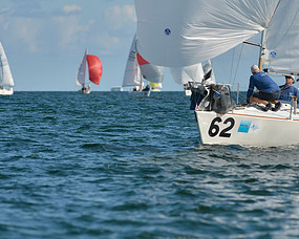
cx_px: 212
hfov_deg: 4.8
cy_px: 106
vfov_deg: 3.9
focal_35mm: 401
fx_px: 3549
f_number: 4.5
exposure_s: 1/2500
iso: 200
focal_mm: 210
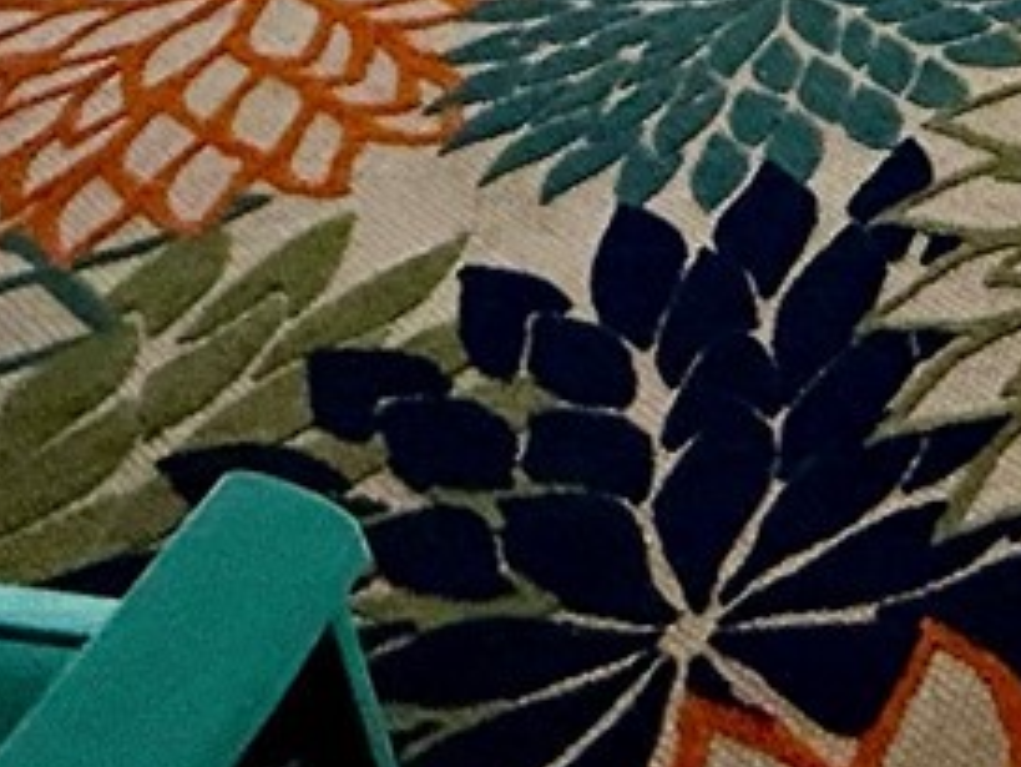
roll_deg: +2.9
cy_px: -1306
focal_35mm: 82
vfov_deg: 12.2
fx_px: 2420
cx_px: 1571
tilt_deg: -6.8
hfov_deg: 20.2
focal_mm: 2.22
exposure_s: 1/293
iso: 50
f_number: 2.2
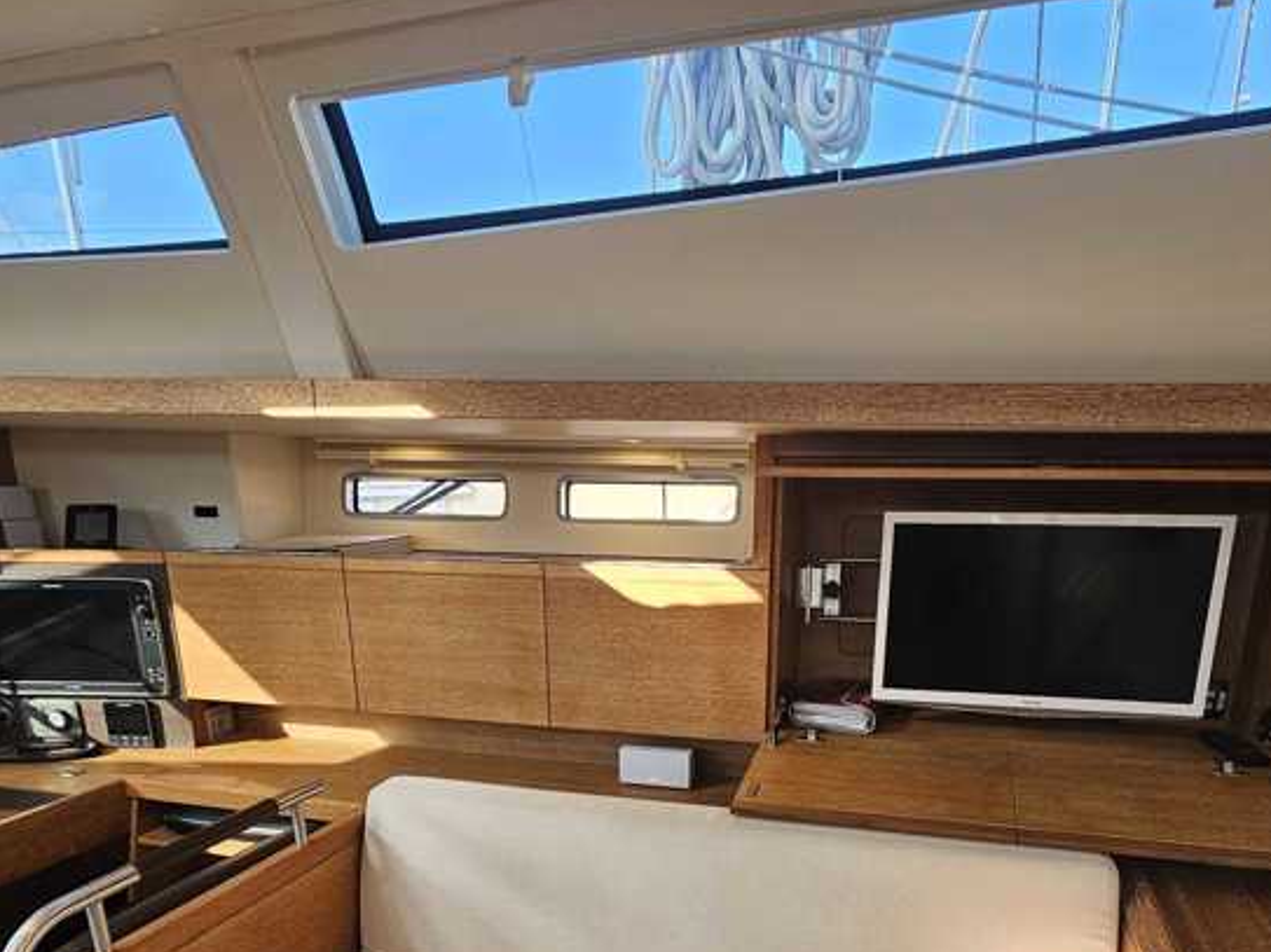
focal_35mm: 23
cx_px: 669
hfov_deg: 73.9
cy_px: 777
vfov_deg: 54.4
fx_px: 844
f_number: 2.2
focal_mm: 2.2
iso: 125
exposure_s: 1/190
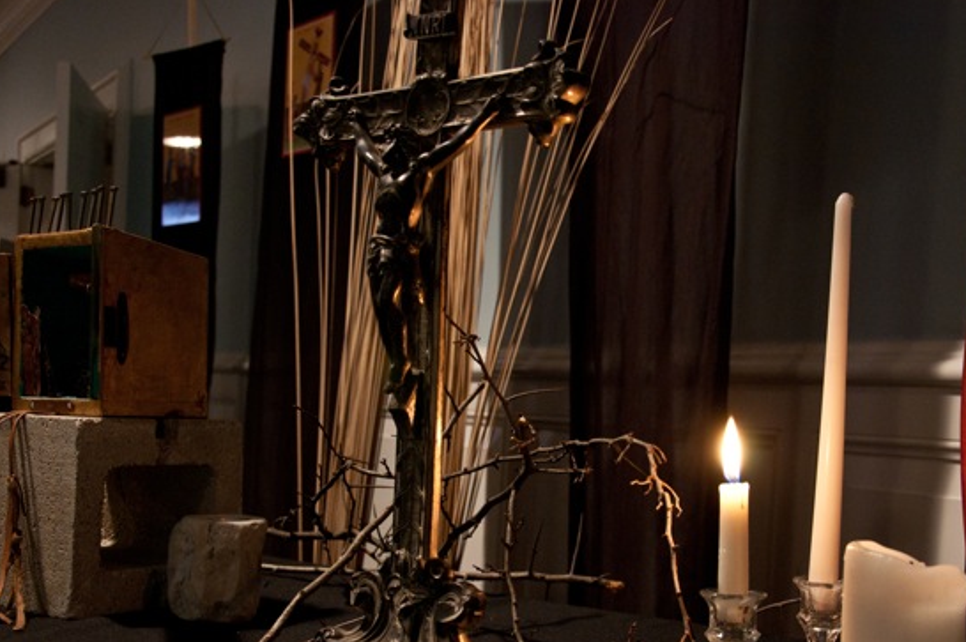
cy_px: 406
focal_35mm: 50
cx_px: 557
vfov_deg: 26.8
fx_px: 1340
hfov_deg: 39.5
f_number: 5
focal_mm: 26
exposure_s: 1/25
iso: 1000
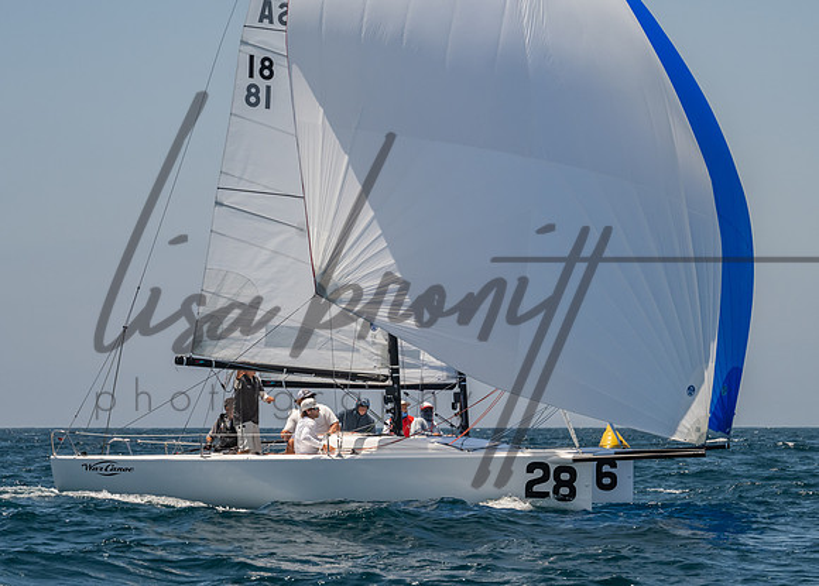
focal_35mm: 184
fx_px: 4275
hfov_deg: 10.9
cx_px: 474
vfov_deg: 7.8
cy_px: 406
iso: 640
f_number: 9
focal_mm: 125
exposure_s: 1/640
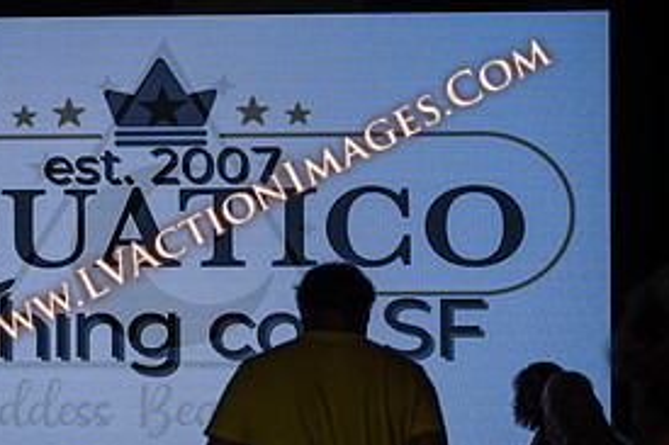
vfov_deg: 9.0
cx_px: 105
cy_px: 235
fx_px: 2841
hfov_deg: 13.3
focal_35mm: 153
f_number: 4
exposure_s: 1/160
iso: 100
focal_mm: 70
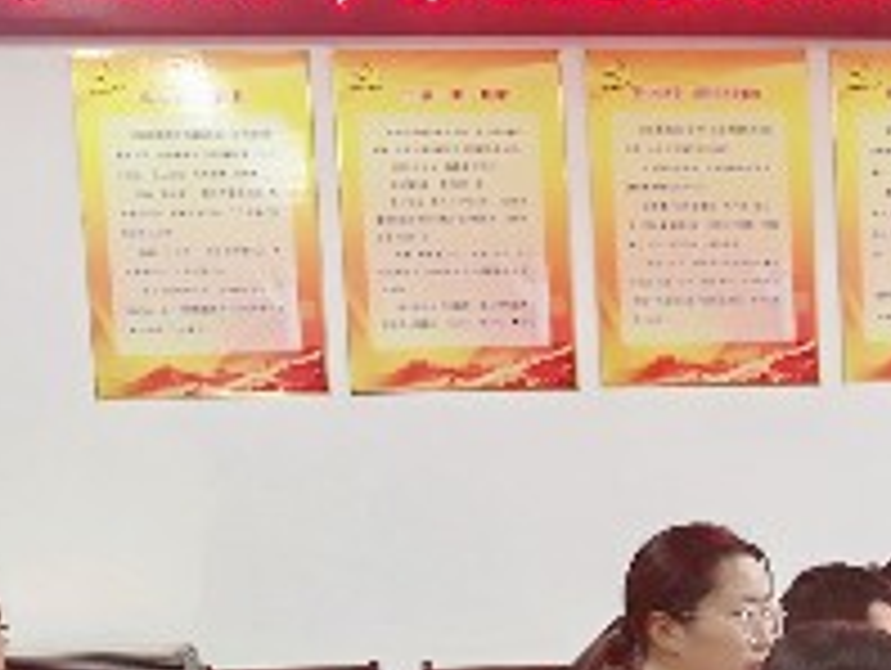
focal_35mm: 109
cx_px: 1116
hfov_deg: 17.1
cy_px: 859
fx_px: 2809
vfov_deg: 13.2
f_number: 1.6
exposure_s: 1/50
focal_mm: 3.95
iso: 125
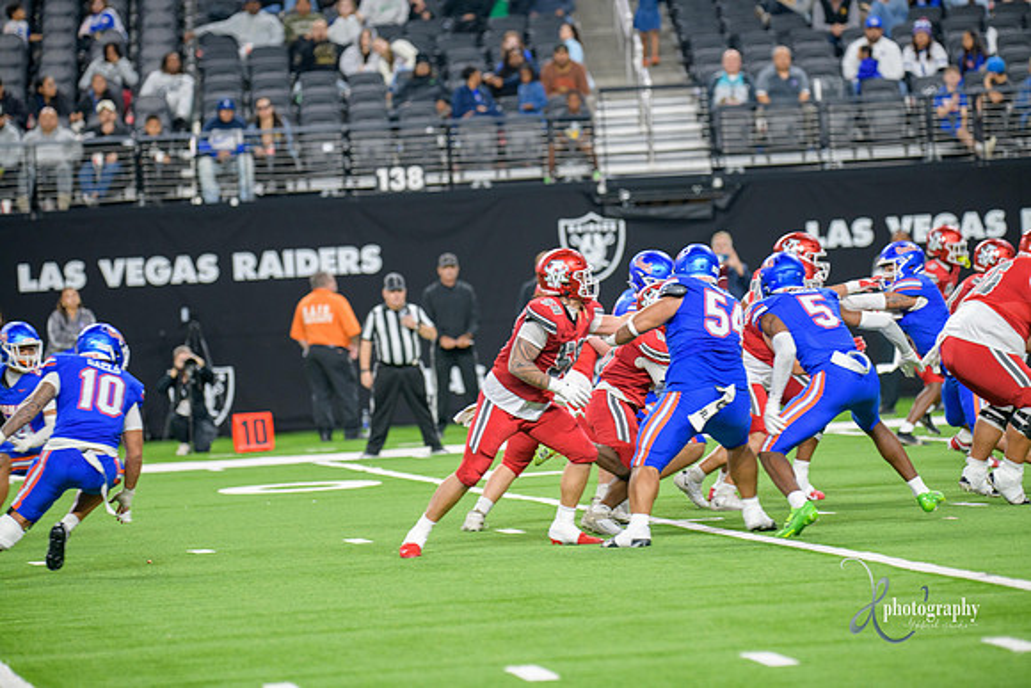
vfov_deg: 6.5
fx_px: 6015
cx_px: 516
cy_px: 344
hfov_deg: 9.8
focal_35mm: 210
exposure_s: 1/400
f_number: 2.8
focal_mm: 210
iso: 1000
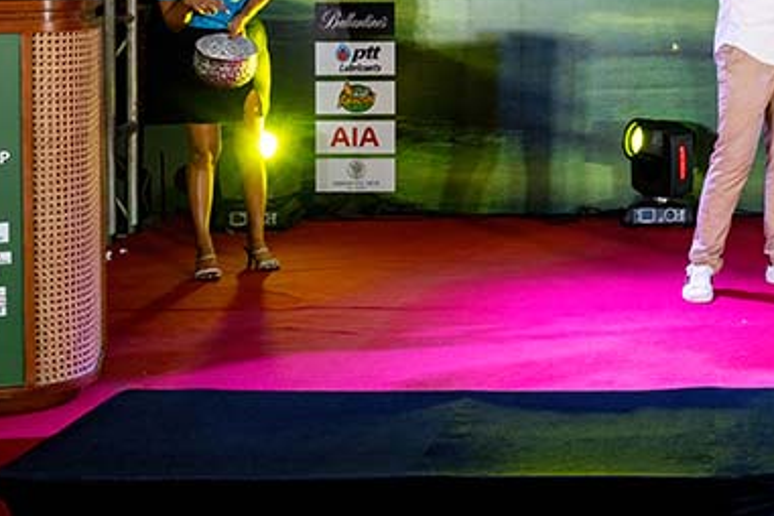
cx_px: 748
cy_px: -130
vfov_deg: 17.6
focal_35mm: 73
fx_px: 1569
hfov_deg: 26.4
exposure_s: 1/200
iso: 400
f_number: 4
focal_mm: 29
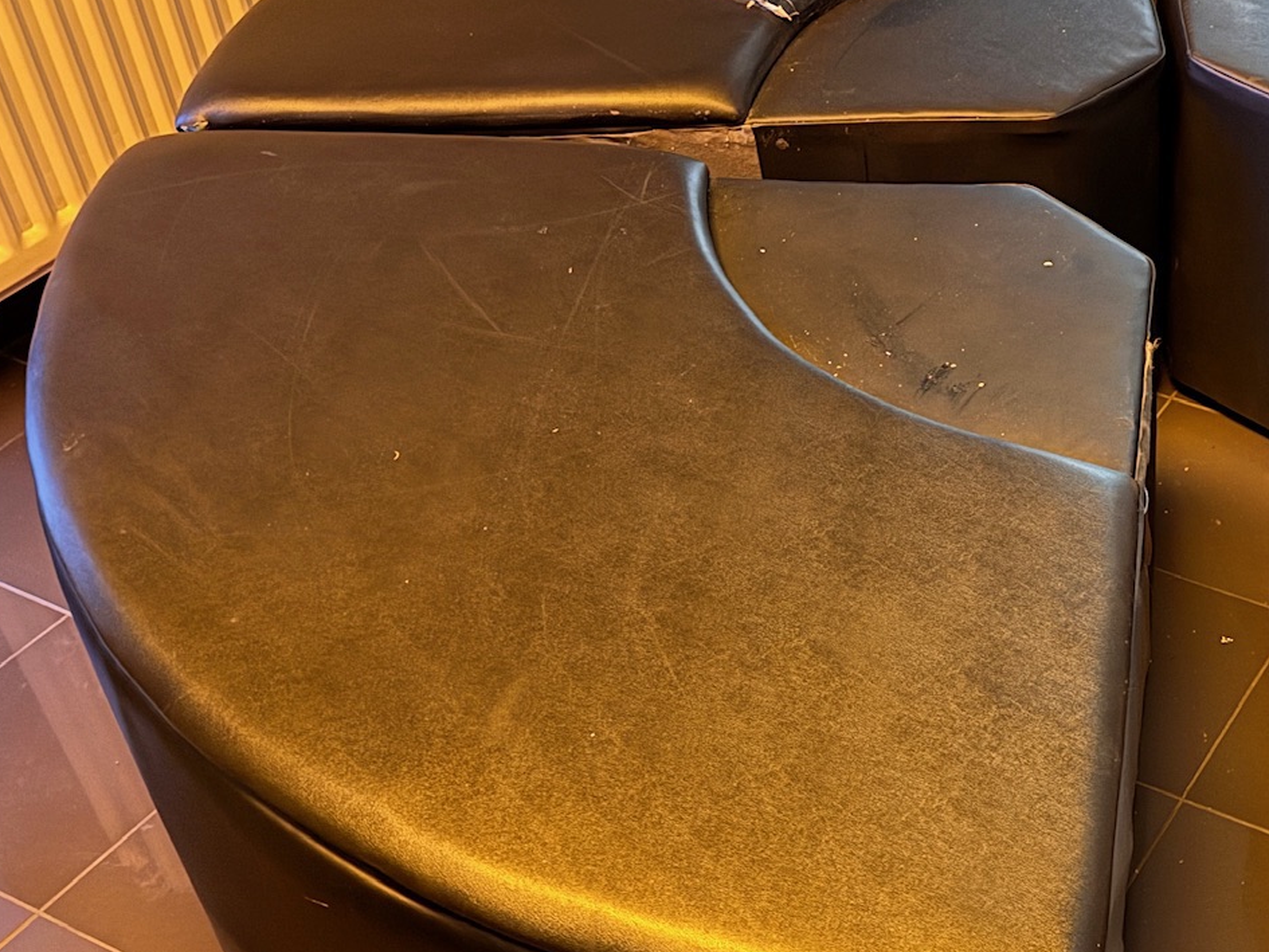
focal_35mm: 52
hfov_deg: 34.4
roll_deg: -2.0
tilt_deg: -40.5
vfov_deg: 28.0
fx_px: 1907
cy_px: 521
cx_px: 1184
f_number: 1.78
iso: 1250
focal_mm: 6.76
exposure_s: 1/20
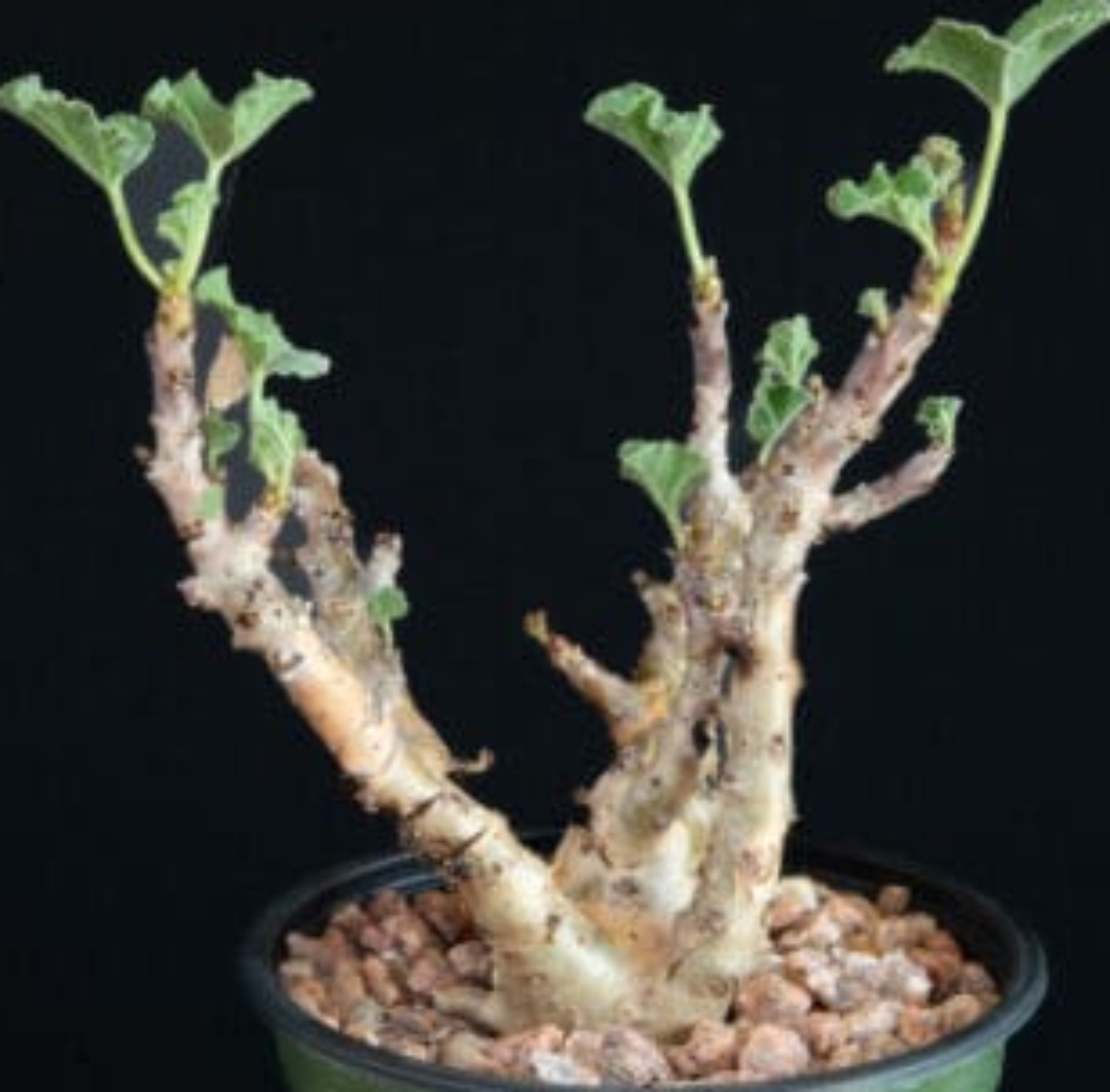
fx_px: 3599
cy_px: 506
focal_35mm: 100
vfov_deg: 17.3
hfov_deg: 17.5
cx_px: 425
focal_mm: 60
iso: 100
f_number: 36
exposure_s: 6
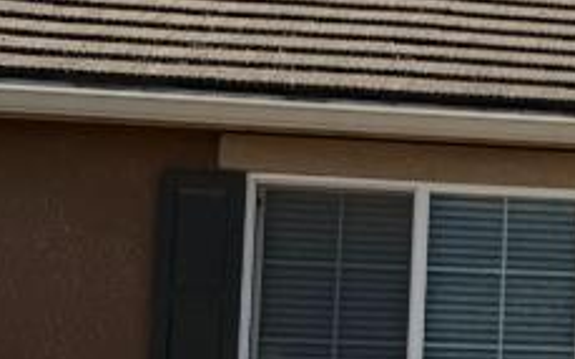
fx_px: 2616
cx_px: 1748
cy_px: 345
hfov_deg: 9.6
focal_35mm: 167
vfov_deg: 7.8
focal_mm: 6.76
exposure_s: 1/7092
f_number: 1.78
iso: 80
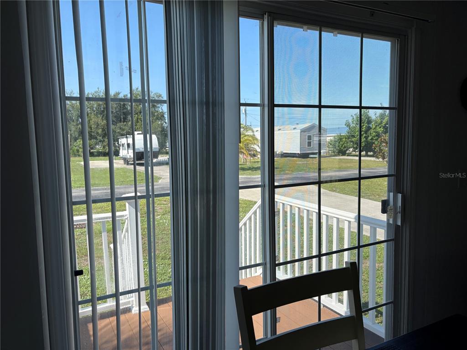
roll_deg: +1.6
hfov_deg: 67.3
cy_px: 175
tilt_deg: -4.7
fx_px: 351
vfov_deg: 53.1
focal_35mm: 26
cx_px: 234
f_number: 1.6
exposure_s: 1/1901
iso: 50
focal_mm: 5.96
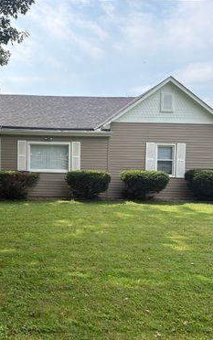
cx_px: 56
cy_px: 170
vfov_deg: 52.7
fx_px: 343
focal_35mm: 37
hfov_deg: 33.9
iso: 50
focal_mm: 5.96
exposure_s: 1/2075
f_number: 1.6
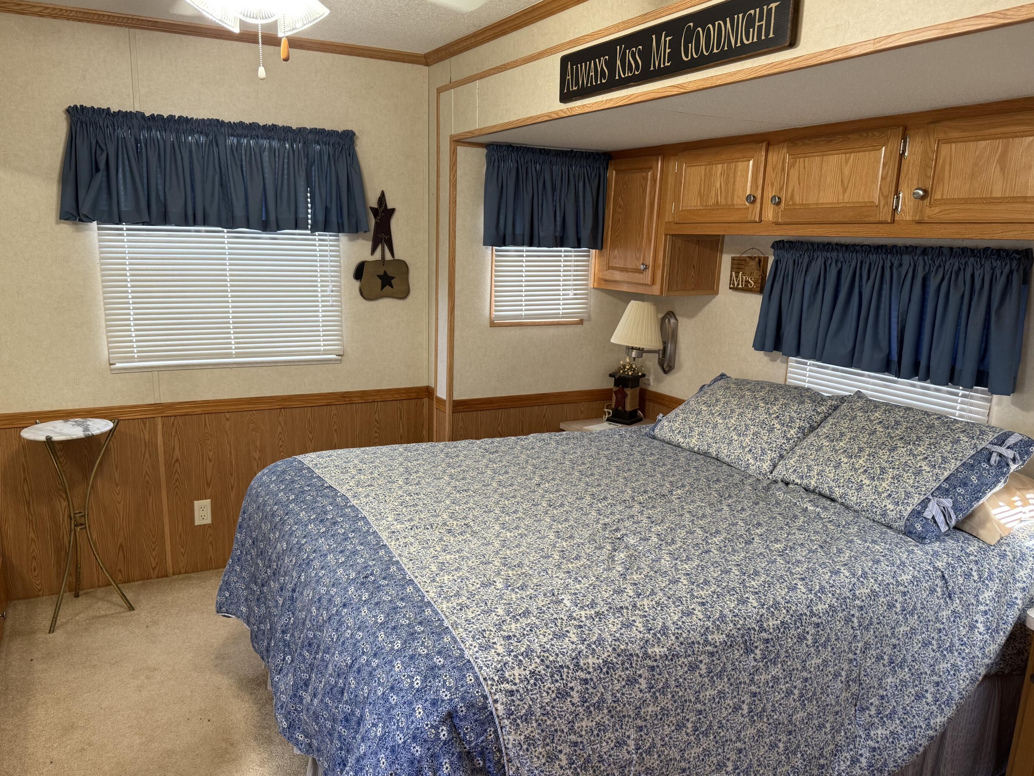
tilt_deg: -11.8
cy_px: 405
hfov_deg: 67.2
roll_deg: -0.5
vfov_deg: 53.0
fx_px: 777
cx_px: 485
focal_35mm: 26
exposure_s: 1/60
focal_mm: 6.76
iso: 160
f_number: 1.78
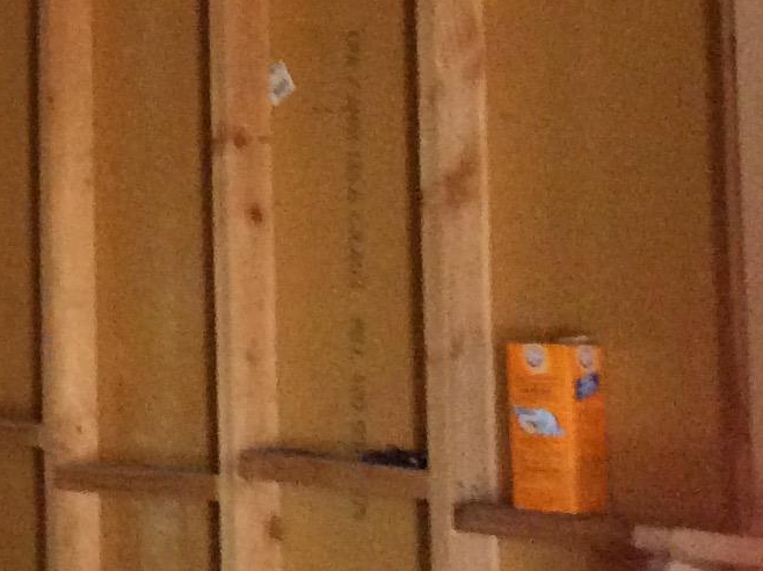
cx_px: -727
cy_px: 23
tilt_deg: +2.8
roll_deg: +0.8
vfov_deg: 11.6
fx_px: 2774
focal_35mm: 126
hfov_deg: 13.6
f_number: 2.4
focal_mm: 3.3
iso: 250
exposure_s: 1/15
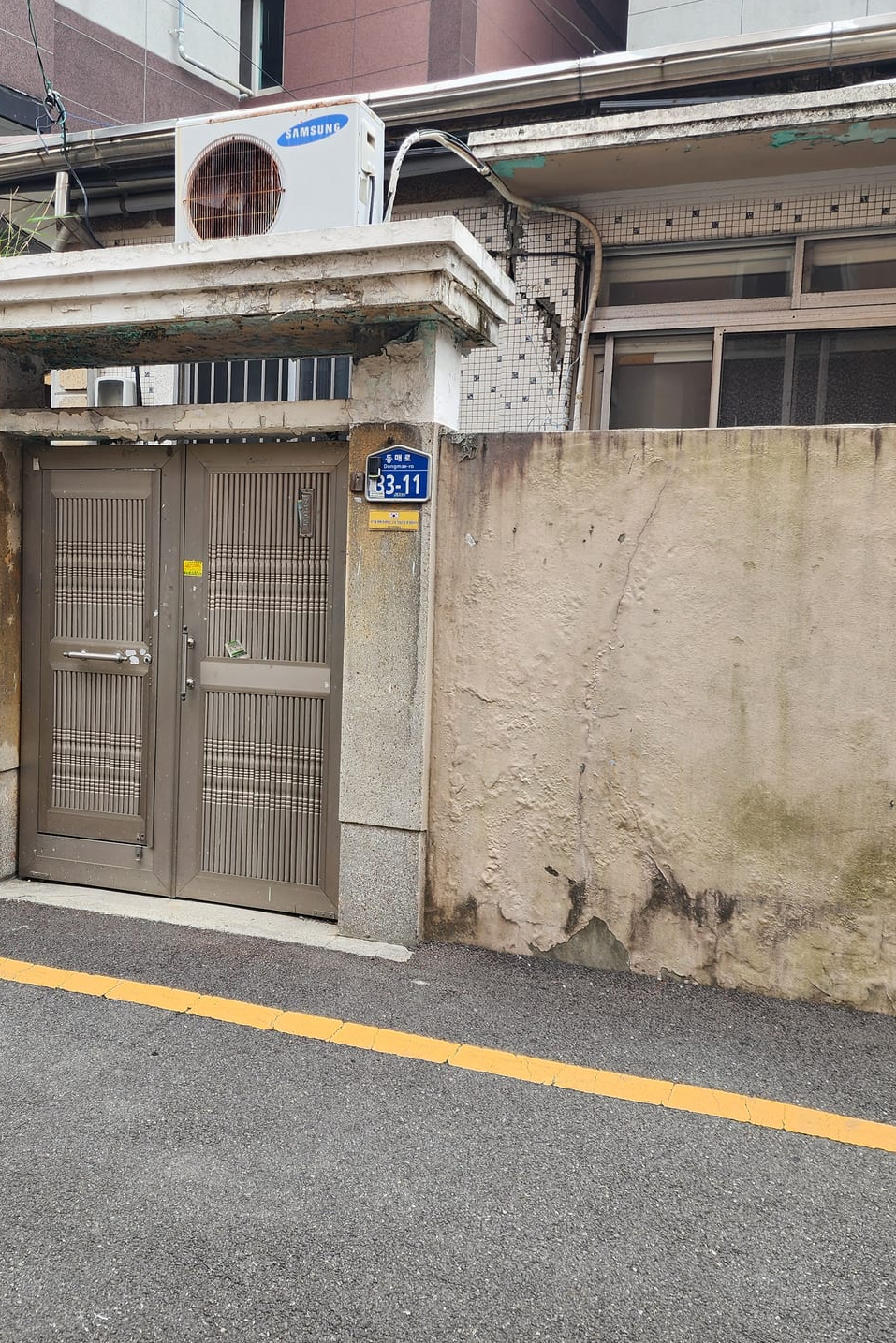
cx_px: 304
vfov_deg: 58.7
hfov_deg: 40.7
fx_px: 1194
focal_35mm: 32
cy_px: 670
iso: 20
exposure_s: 1/180
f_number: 1.8
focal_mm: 6.4
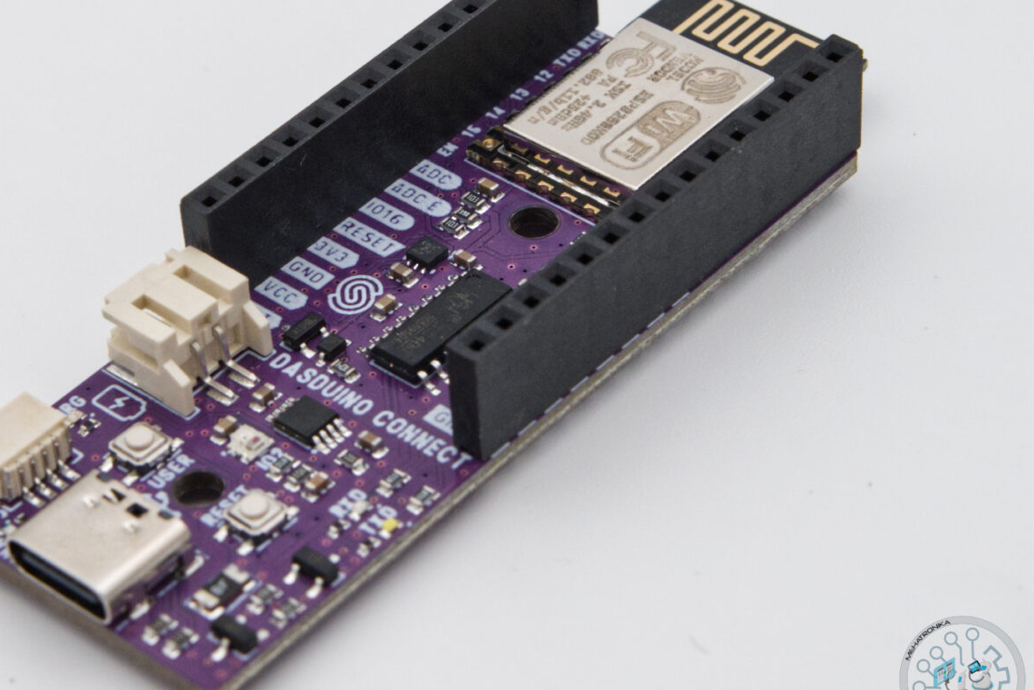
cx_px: 367
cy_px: 330
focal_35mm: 65
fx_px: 1868
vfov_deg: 20.9
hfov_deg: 30.8
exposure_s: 1/250
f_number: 13
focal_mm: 50
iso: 800
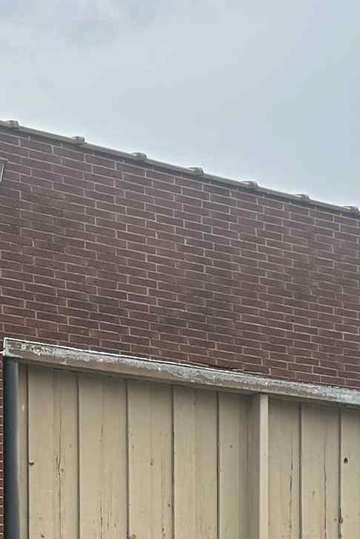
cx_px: 48
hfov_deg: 13.0
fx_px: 1574
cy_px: 625
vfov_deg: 18.5
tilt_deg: +2.8
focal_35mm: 105
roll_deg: -0.7
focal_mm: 6.86
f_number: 1.78
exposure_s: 1/3472
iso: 80
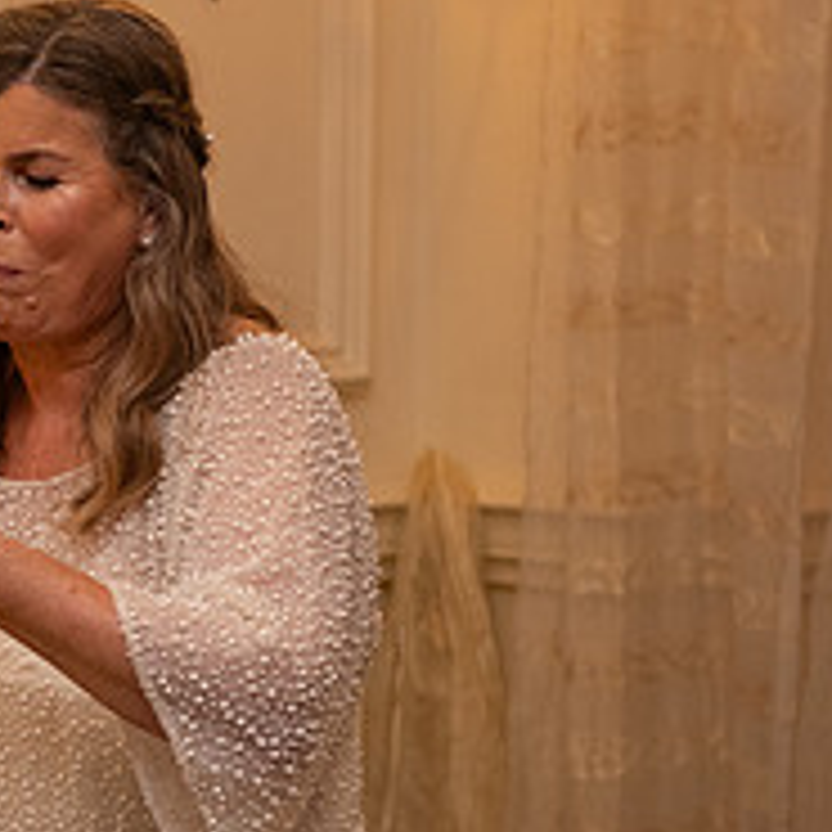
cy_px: 492
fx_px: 4487
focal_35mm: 165
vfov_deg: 10.6
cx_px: -414
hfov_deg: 10.2
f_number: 3.5
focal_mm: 62
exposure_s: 1/160
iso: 800
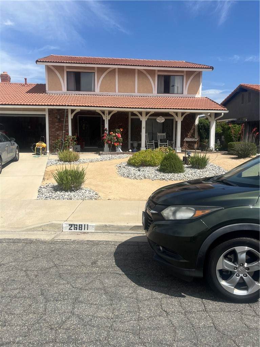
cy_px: 174
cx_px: 130
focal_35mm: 26
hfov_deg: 53.1
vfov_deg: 67.3
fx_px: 260
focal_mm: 5.1
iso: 50
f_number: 1.6
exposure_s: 1/4854
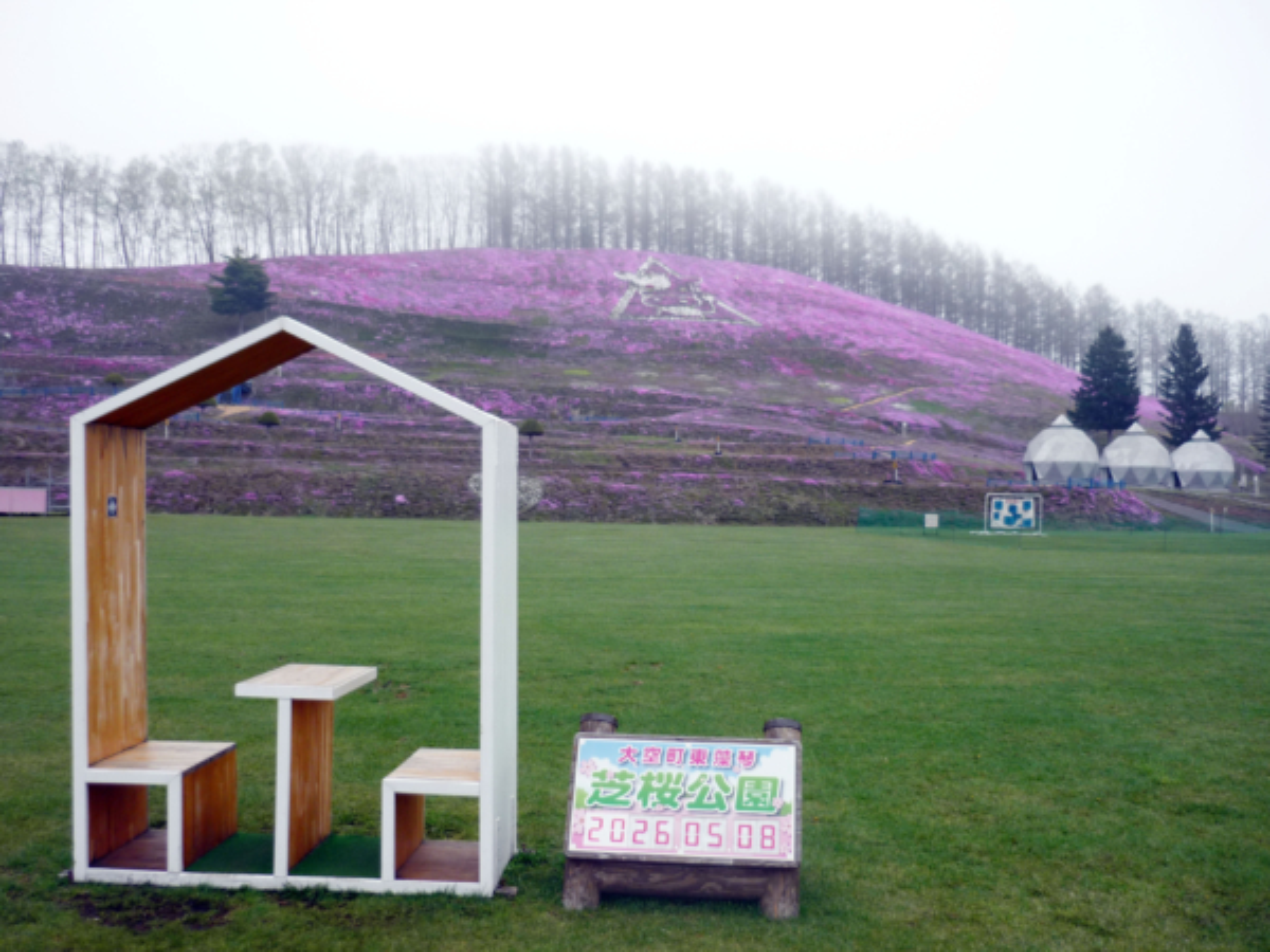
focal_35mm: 33
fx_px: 1211
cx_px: 635
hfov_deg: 55.4
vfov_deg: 42.9
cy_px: 476
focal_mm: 5.5
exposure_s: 1/80
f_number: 2.8
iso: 100
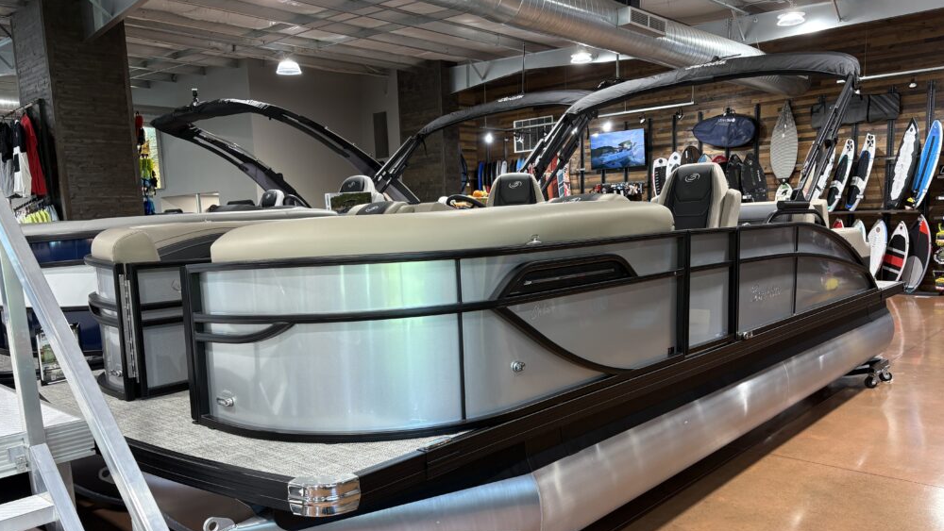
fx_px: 726
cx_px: 464
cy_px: 324
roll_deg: +2.5
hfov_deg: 66.1
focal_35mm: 29
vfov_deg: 40.0
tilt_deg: -7.9
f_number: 1.6
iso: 80
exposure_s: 1/60
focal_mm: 5.96
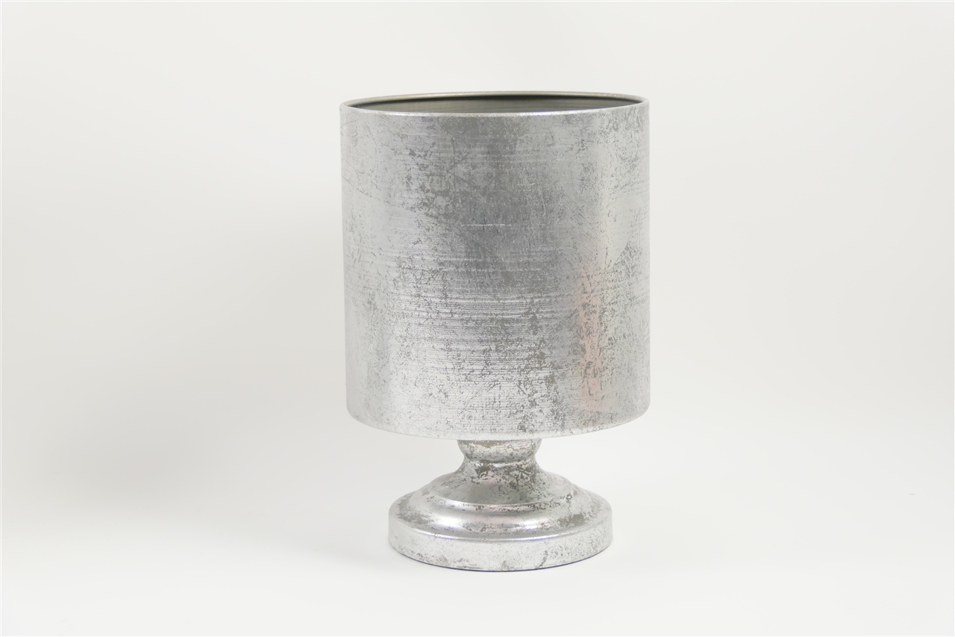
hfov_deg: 26.7
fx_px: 2016
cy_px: 318
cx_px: 478
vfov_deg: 17.9
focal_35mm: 76
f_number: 3.9
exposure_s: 1/160
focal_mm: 27.9
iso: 125
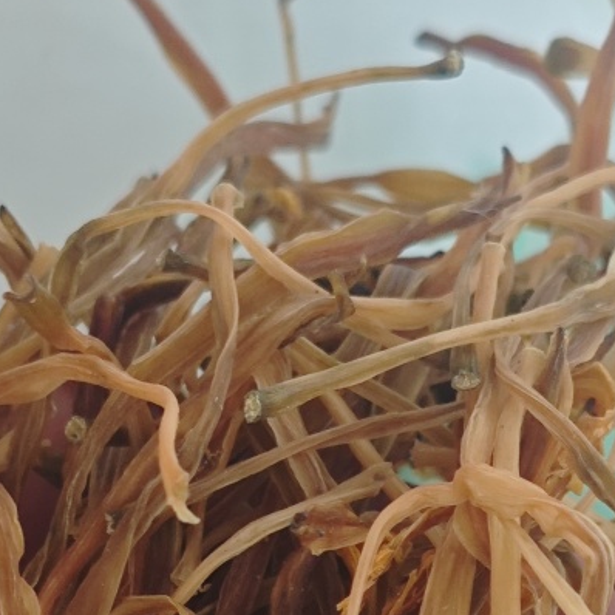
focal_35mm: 128
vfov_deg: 13.4
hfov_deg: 13.6
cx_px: 386
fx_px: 2573
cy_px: 630
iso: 500
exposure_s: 1/35.6
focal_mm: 6.55
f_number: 1.6
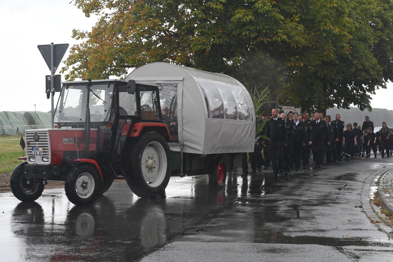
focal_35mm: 78
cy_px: 126
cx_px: 204
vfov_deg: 17.5
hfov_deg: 26.0
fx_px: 852
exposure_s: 1/320
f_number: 9
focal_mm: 50
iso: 800
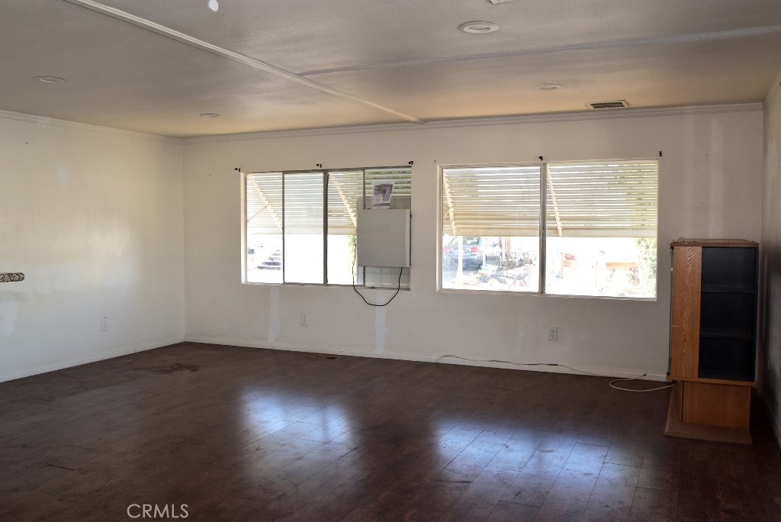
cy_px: 261
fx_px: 684
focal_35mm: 32
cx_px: 390
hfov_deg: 59.5
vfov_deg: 41.8
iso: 800
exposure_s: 1/125
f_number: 9
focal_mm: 21
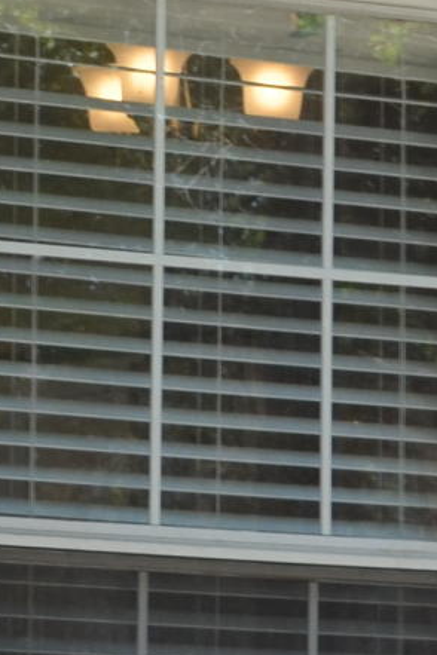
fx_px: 5935
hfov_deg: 4.1
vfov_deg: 6.3
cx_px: -563
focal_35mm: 326
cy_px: 497
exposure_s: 1/160
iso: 200
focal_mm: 32
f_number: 6.3
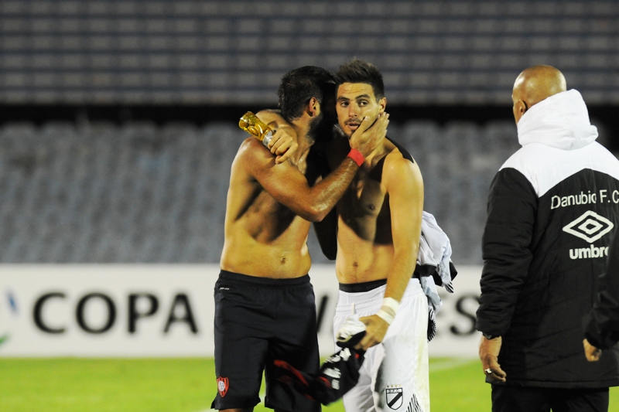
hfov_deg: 4.6
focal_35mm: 450
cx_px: 310
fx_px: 7735
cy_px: 206
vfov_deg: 3.1
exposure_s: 1/250
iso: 1600
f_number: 4.5
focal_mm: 300
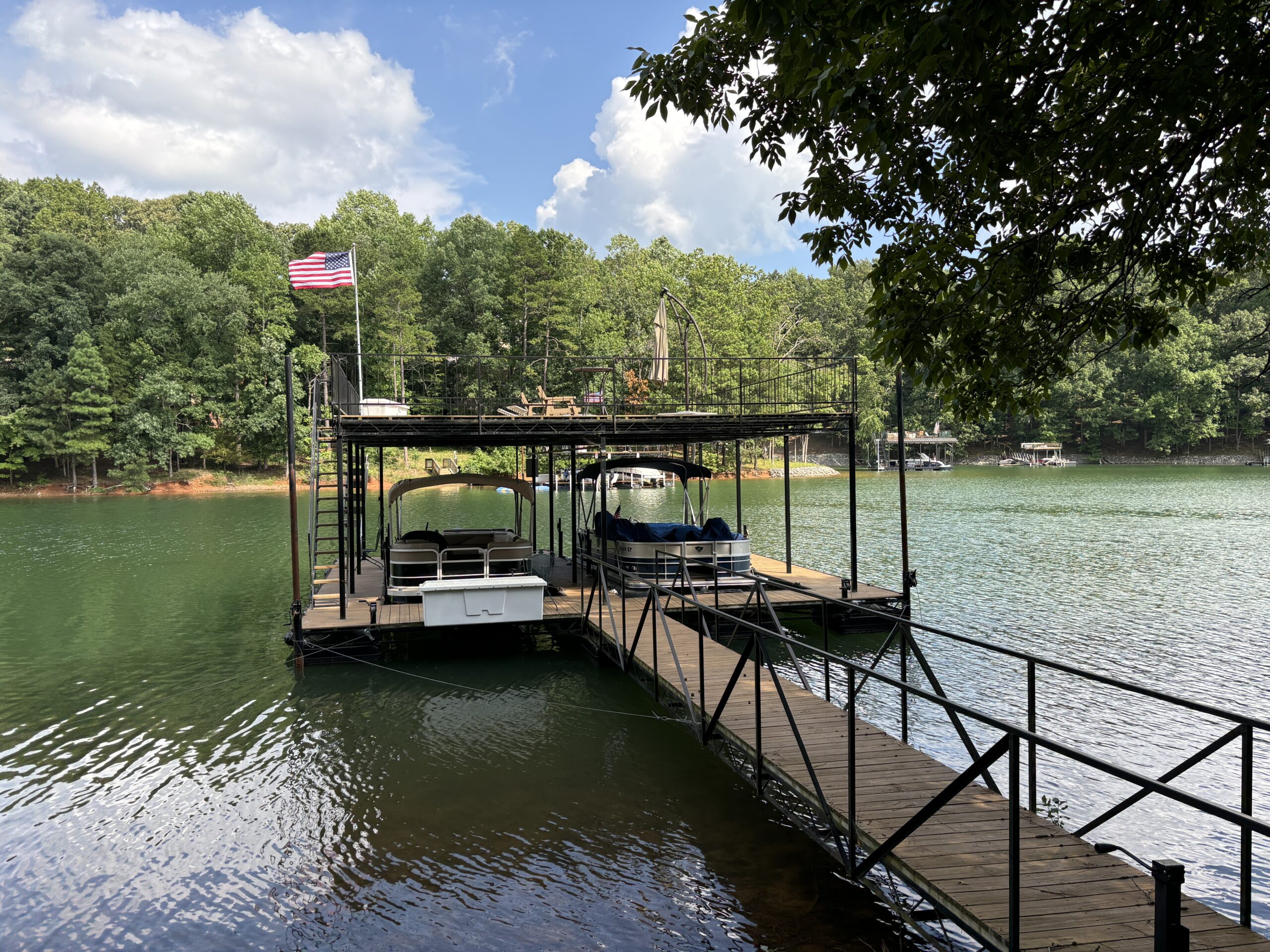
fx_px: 954
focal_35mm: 26
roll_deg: -0.2
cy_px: 476
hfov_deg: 67.3
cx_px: 635
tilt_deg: -0.3
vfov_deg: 53.1
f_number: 1.6
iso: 50
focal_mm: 5.96
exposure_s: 1/910
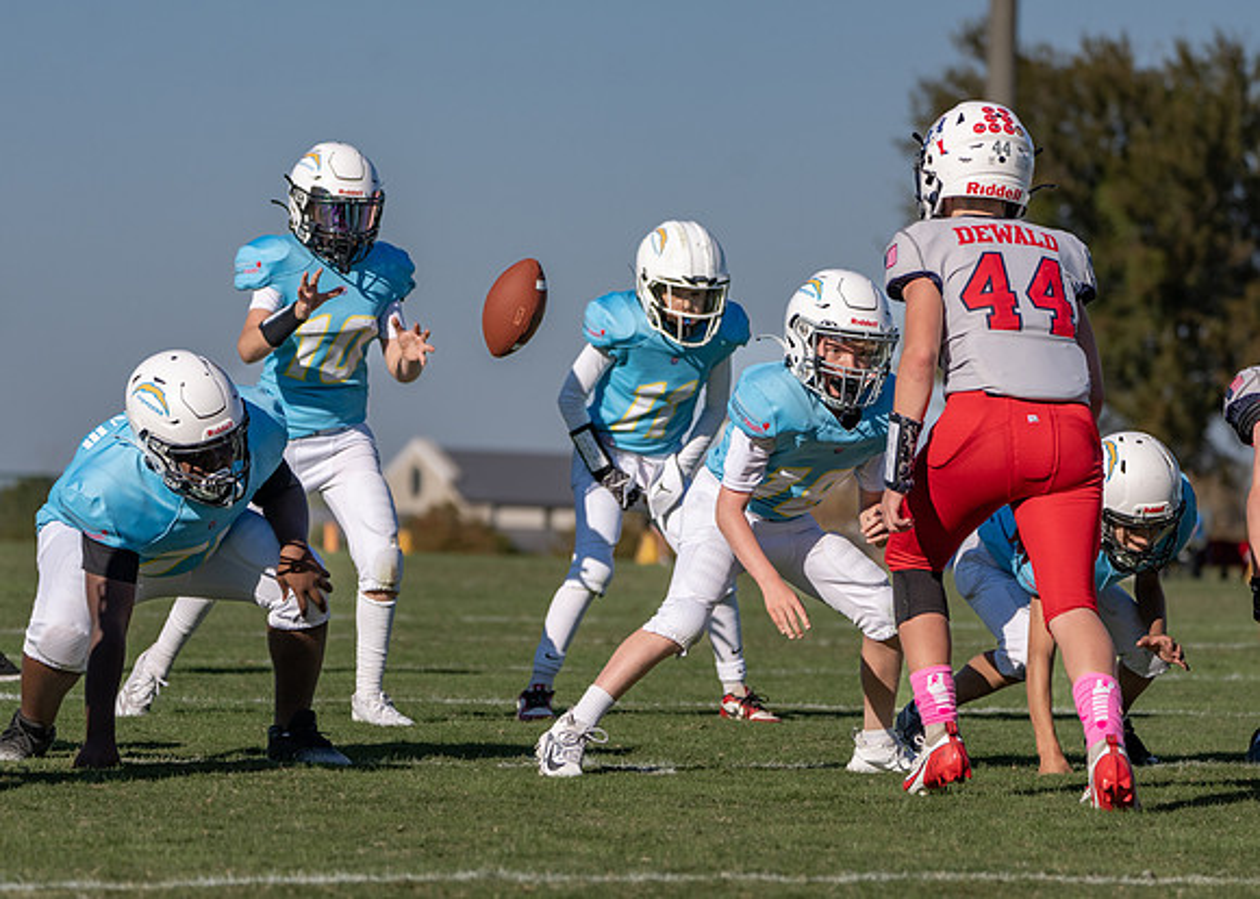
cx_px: 717
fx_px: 7790
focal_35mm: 218
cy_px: 516
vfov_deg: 6.6
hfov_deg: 9.2
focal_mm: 179
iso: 250
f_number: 5.6
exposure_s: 1/3200
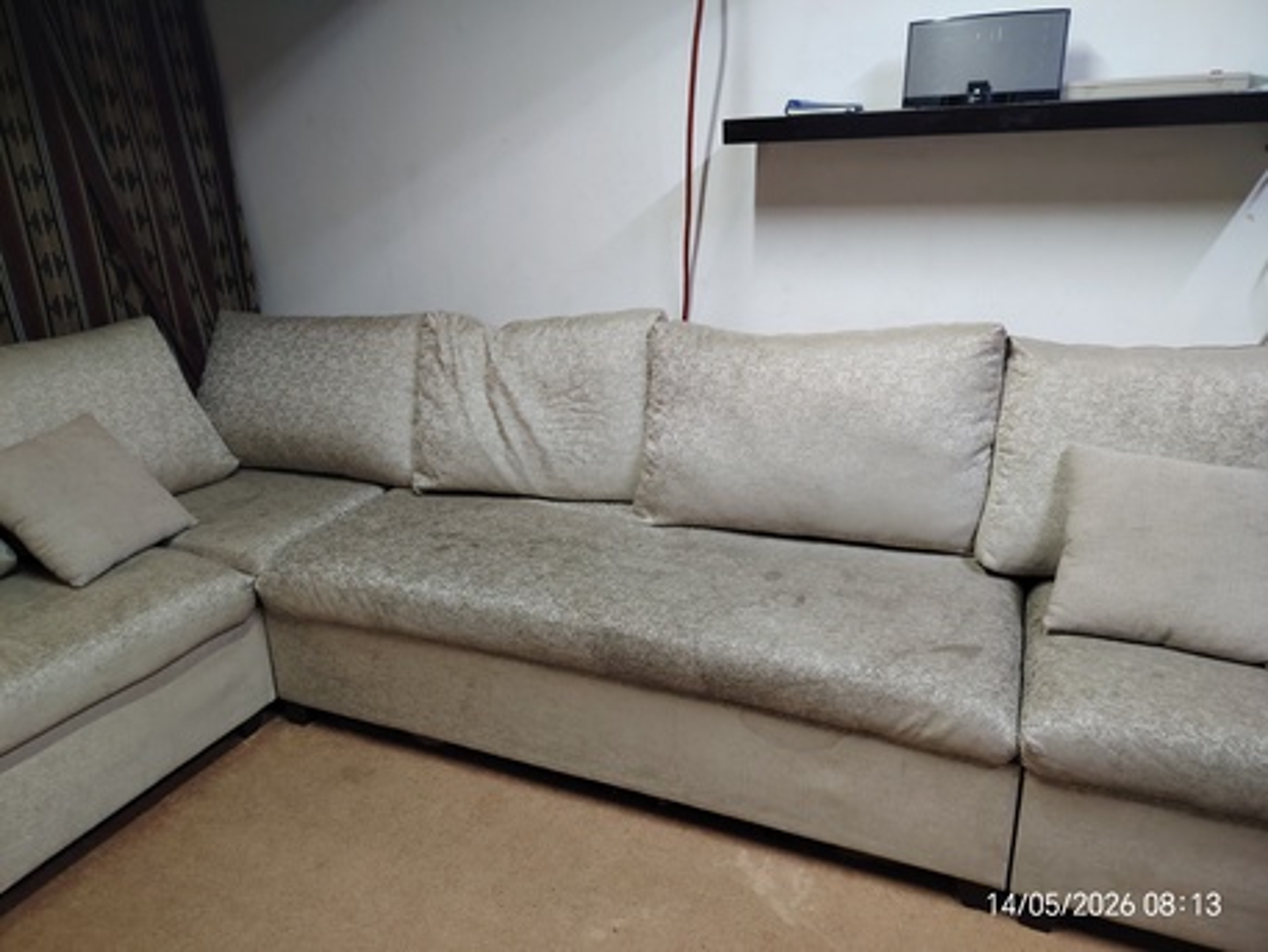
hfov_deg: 71.6
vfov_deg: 56.8
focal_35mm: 24
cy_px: 476
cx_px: 634
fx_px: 879
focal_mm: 5.25
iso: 6338
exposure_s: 1/120
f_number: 1.75
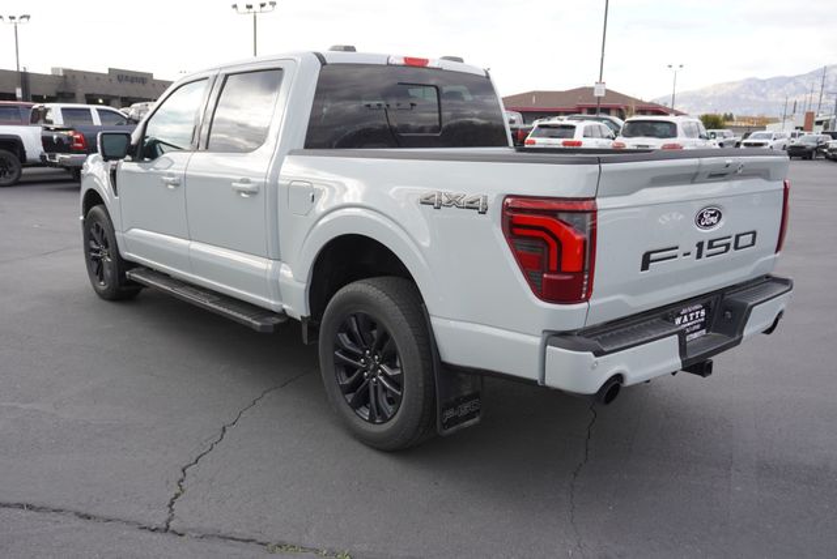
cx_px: 418
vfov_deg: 41.8
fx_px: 733
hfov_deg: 59.4
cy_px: 280
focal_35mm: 32
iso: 100
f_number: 4.5
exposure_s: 1/80
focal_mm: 21
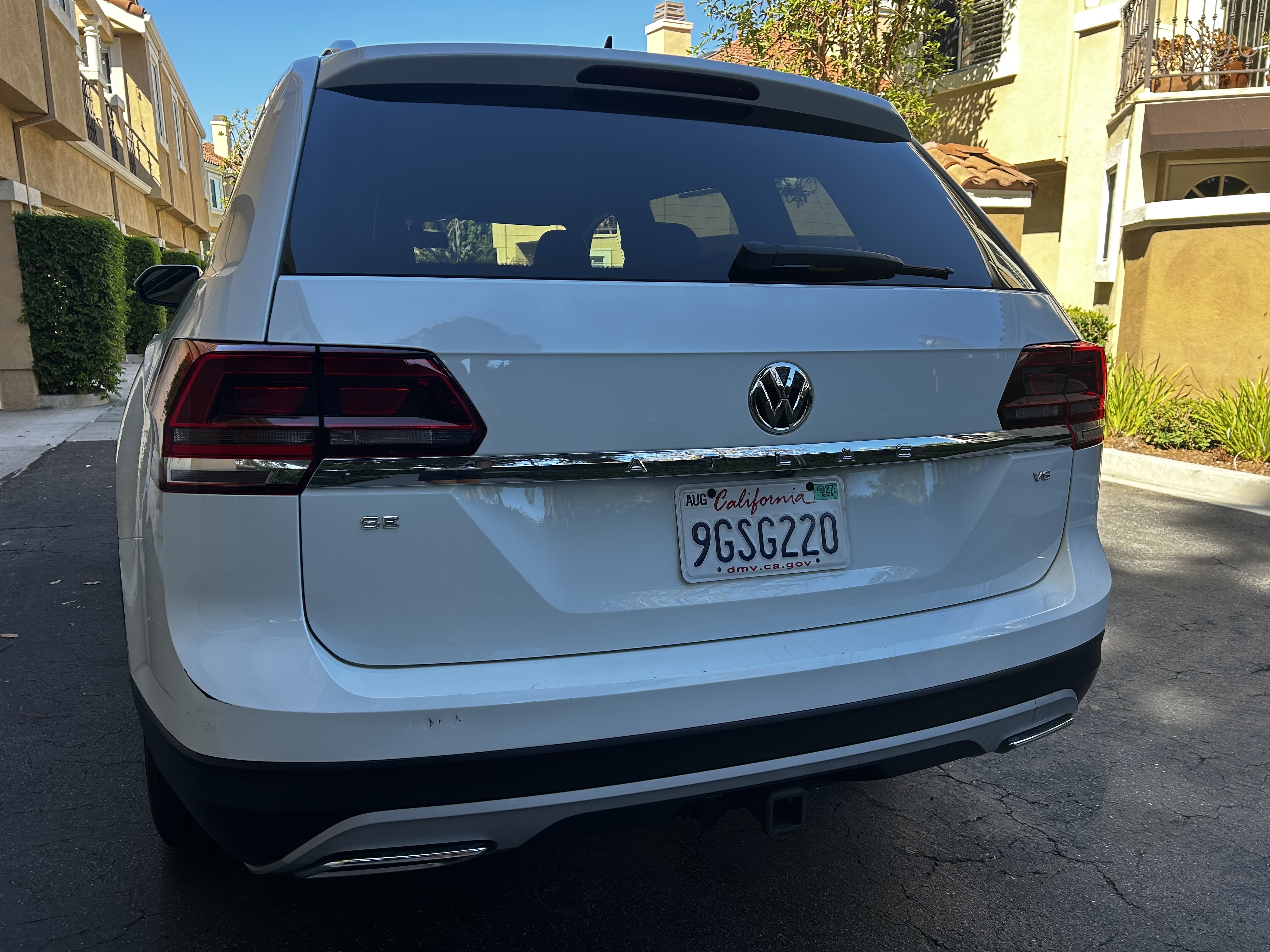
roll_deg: +1.0
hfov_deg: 67.3
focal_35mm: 26
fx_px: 954
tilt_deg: -11.3
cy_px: 476
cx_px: 635
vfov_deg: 53.1
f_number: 1.5
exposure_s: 1/567
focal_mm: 5.7
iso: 50
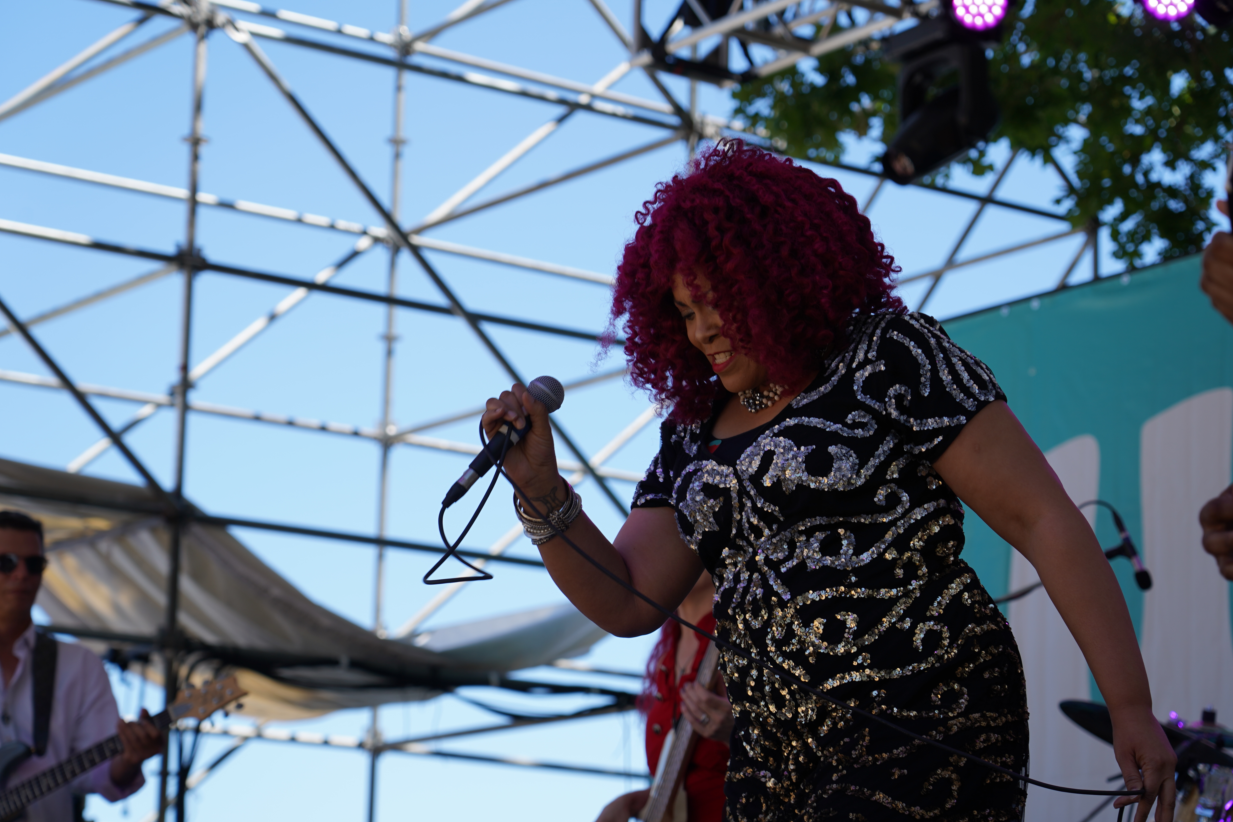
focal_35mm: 102
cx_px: 622
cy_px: 413
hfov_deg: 20.0
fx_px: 3493
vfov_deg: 13.4
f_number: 5.6
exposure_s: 1/250
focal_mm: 101
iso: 100
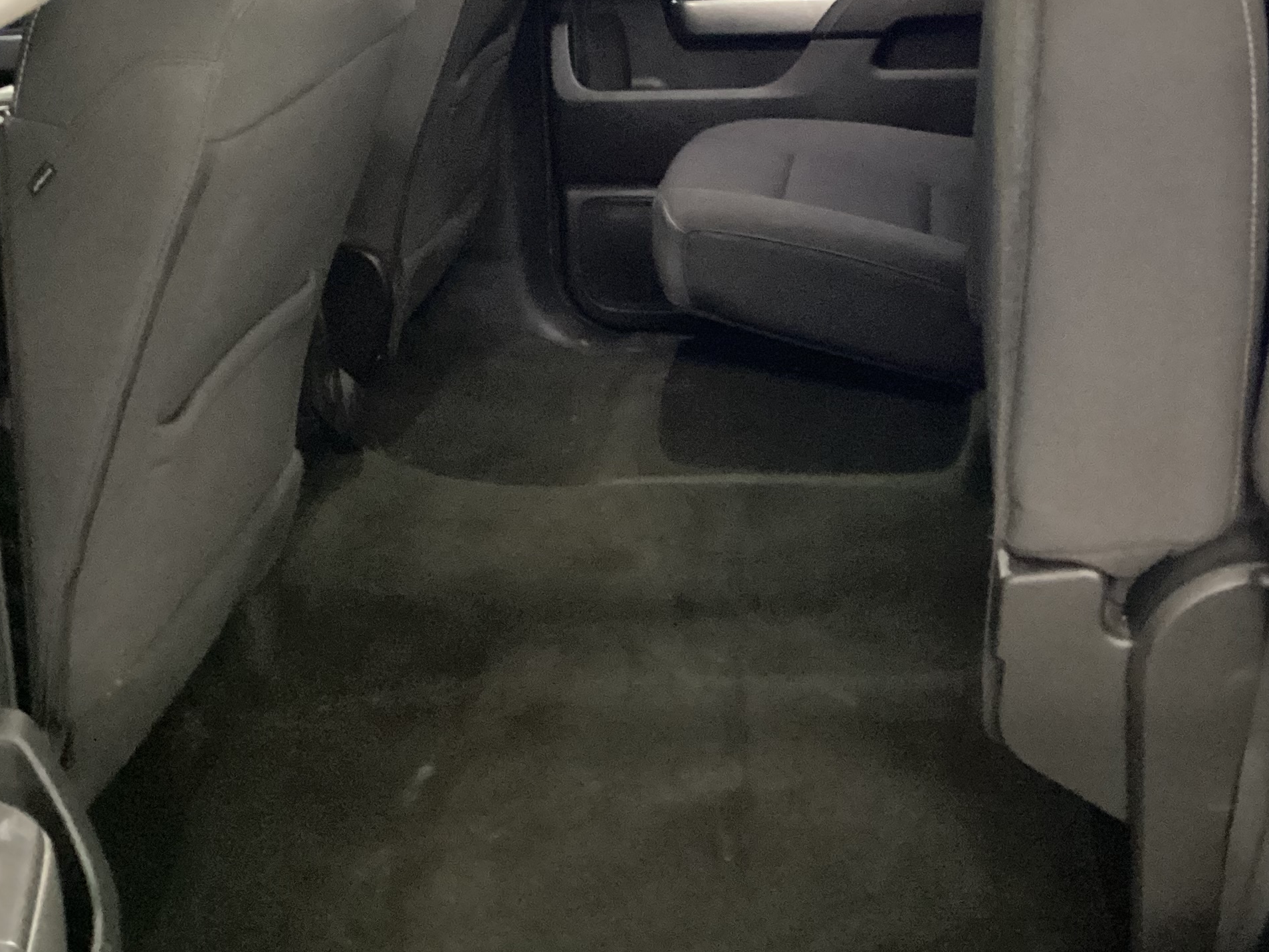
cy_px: 158
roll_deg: +0.5
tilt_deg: -16.8
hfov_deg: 36.1
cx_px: 715
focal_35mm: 53
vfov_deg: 26.9
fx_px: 1943
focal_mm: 3.3
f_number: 2.4
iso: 800
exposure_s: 1/20
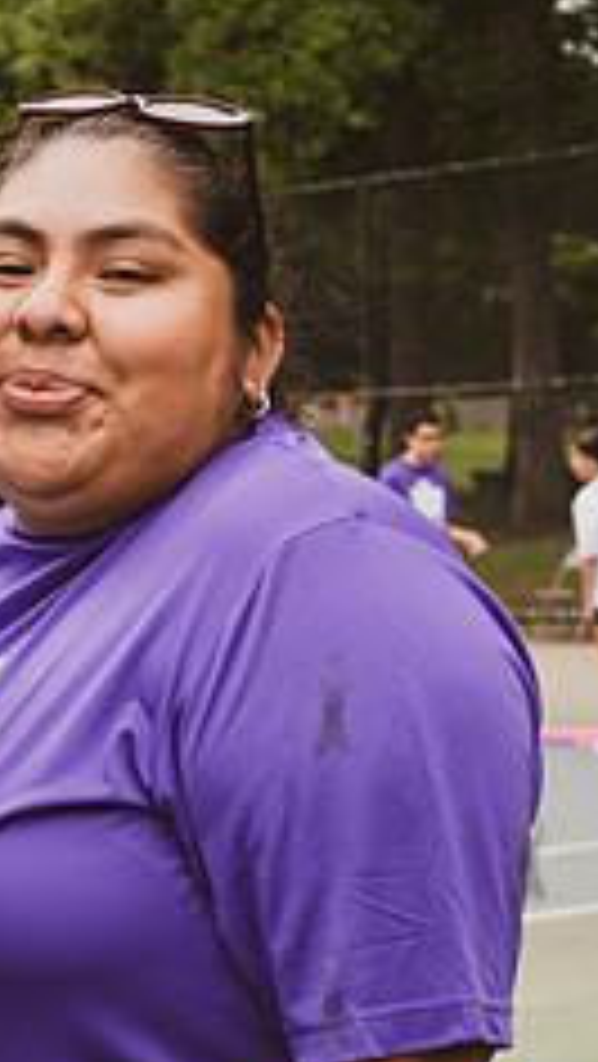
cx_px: -282
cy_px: 846
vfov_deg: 17.7
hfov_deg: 9.8
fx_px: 3378
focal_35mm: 120
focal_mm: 40
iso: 1000
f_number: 5
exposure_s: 1/1000
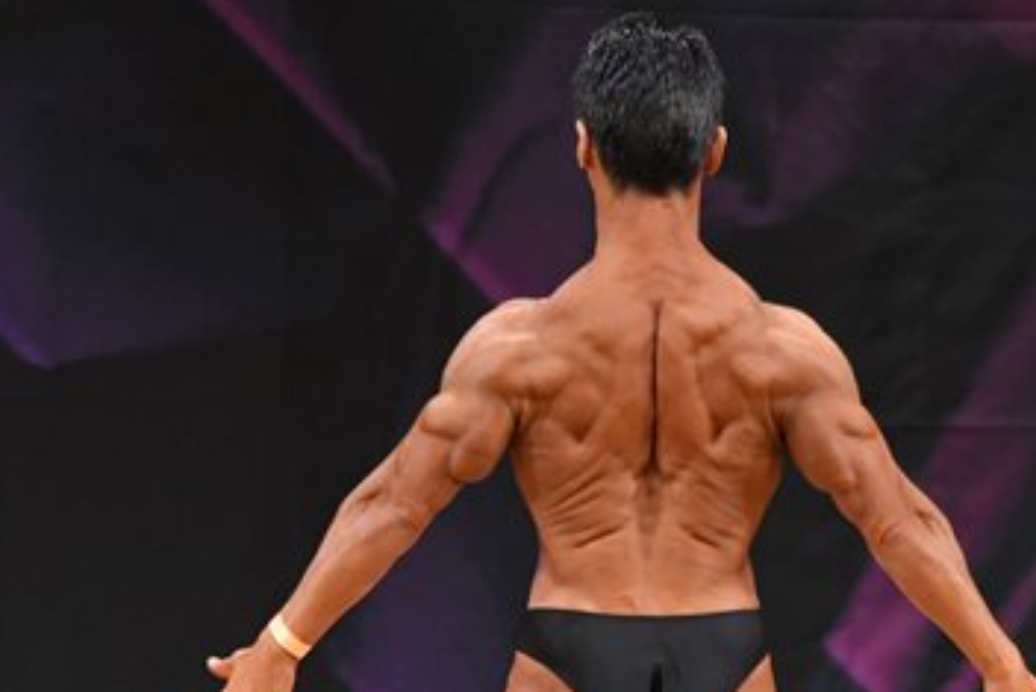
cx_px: 776
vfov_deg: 2.2
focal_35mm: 627
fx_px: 18050
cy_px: 742
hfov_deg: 3.3
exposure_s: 1/400
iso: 3200
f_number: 5.6
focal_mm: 190
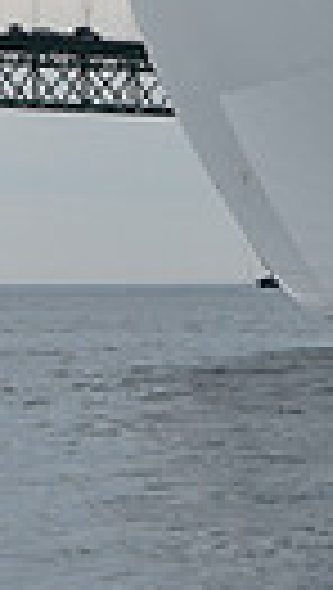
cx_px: 171
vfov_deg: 6.6
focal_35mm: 325
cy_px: -200
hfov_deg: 3.8
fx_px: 5085
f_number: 6.3
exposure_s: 1/800
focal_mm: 70
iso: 250
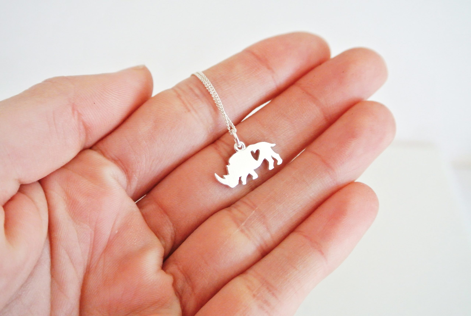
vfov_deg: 33.5
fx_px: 524
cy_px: 158
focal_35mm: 40
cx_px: 236
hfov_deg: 48.4
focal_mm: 15.1
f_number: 4.2
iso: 640
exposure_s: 1/125
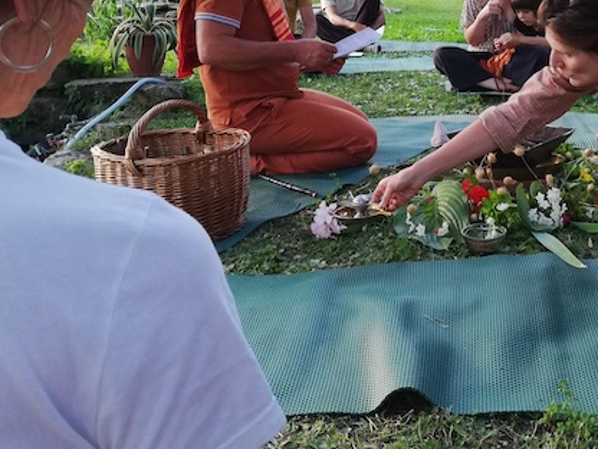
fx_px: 864
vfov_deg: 28.0
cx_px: 440
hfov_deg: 37.4
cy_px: 42
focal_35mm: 50
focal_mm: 3.81
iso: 100
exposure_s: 1/60
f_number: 2.2
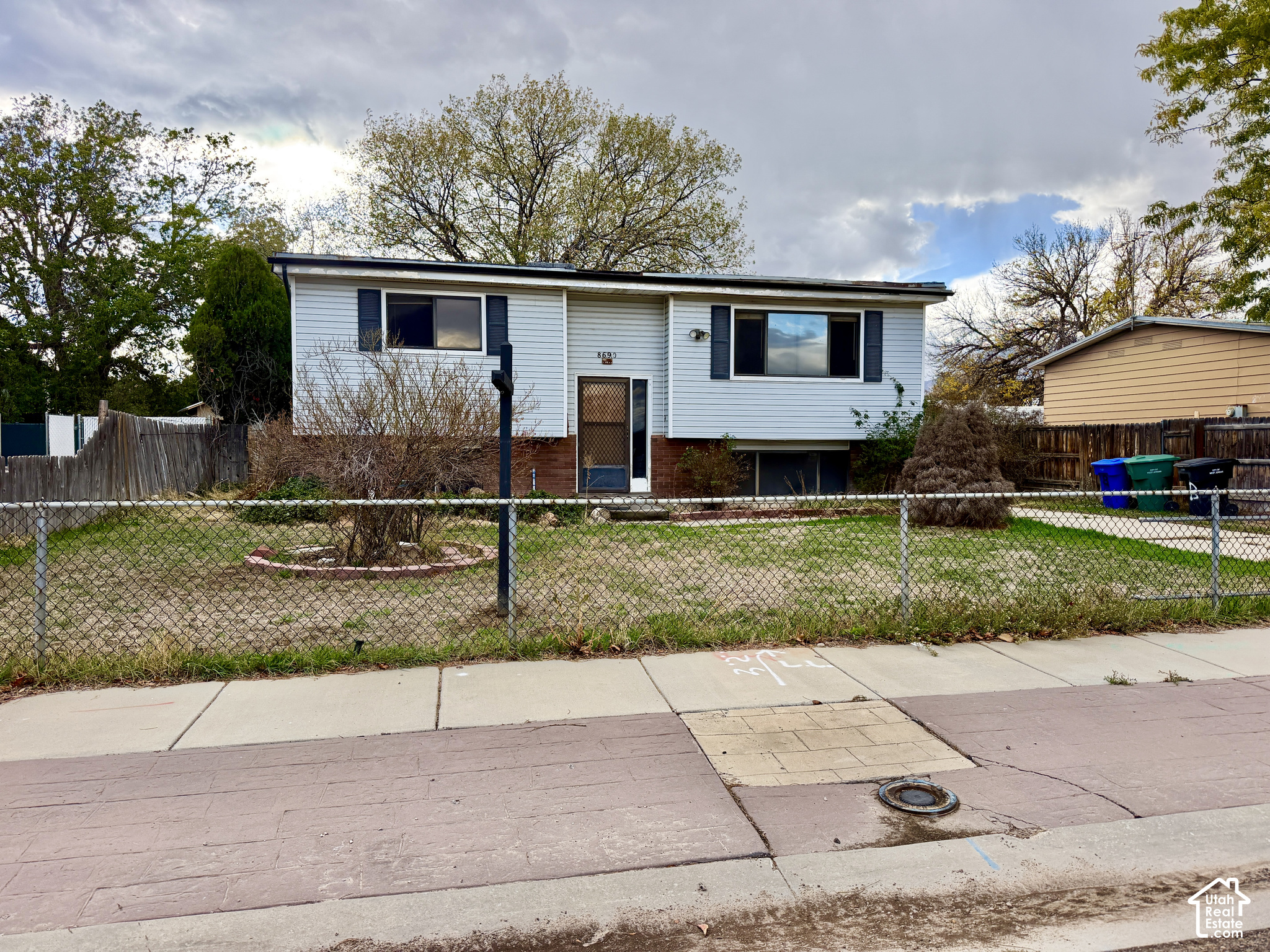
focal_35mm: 24
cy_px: 476
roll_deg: +0.4
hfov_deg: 71.6
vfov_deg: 56.8
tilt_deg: -1.9
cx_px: 635
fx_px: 881
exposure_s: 1/1437
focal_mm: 6.76
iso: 100
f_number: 1.78
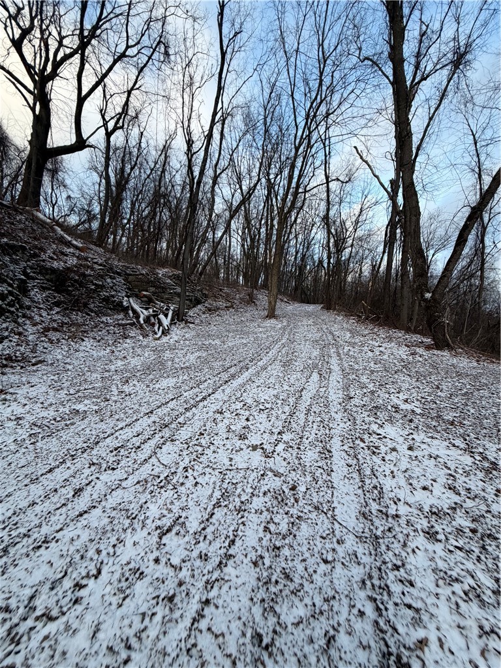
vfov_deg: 102.1
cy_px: 334
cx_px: 250
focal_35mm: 14
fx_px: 270
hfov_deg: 85.7
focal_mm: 2.22
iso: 40
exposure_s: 1/207
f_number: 2.2
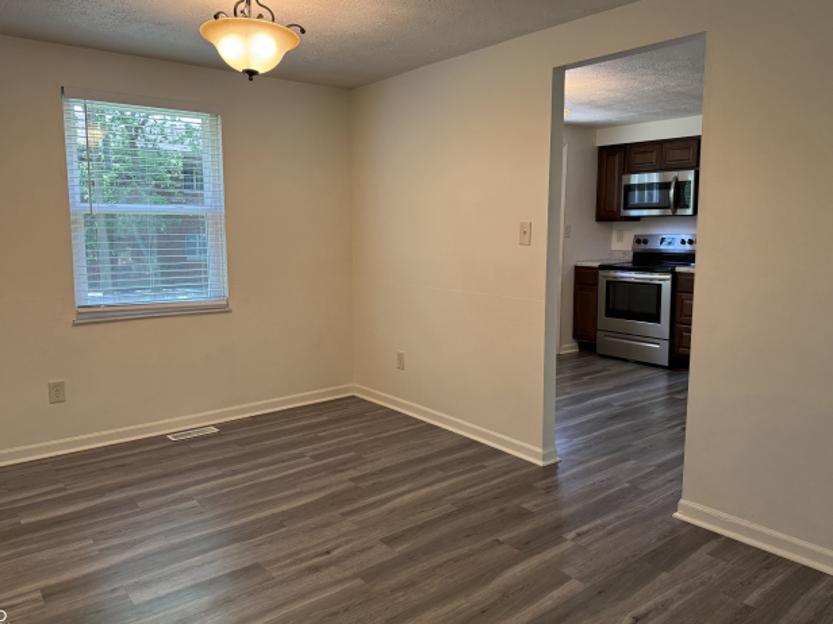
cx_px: 419
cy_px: 298
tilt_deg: -8.1
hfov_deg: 67.3
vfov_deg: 53.0
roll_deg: +0.4
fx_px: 626
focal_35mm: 26
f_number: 1.78
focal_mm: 6.76
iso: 160
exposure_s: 1/120
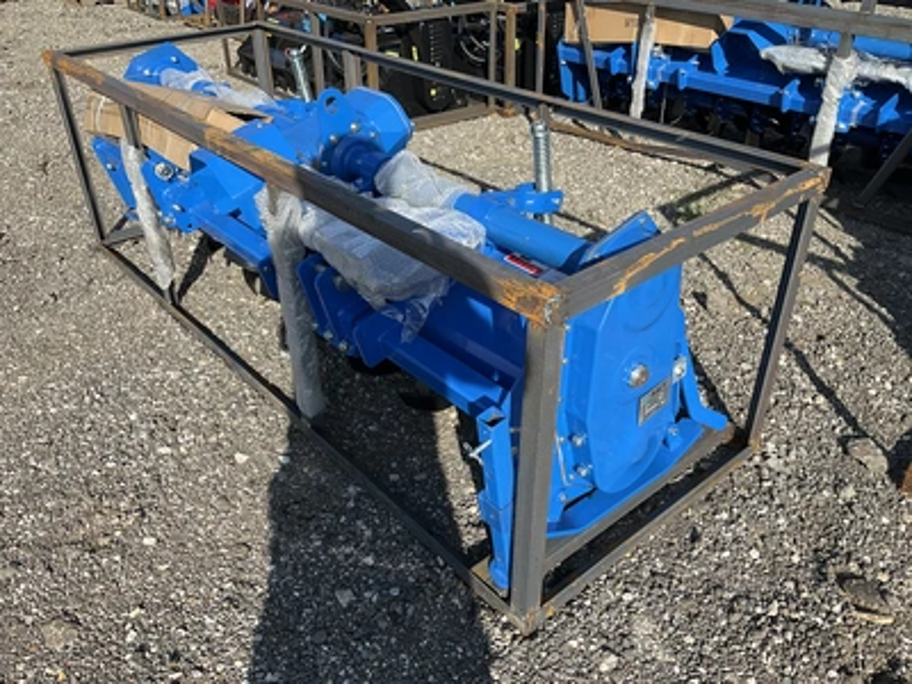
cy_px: 342
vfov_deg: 48.2
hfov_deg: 61.7
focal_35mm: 29
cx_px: 456
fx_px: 764
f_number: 1.8
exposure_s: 1/1121
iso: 25
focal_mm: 3
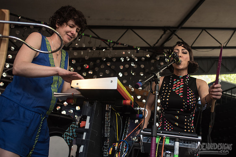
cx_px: 125
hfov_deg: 42.3
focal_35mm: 46
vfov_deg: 29.0
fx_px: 305
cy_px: 74
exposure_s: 1/250
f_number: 3.5
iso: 250
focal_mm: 44
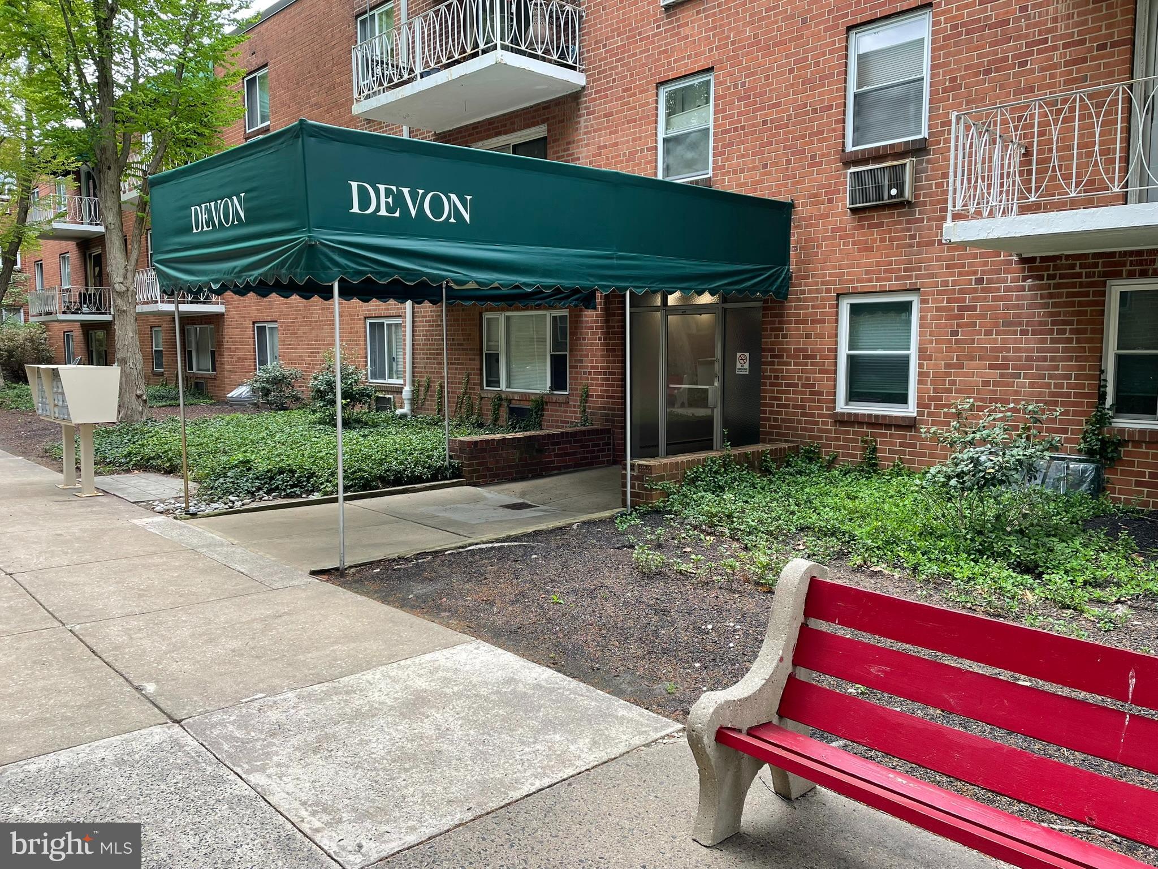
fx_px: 870
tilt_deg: -5.5
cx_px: 579
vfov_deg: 53.1
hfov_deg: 67.3
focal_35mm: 26
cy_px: 434
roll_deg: +0.3
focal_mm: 4.2
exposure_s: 1/326
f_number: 1.6
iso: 32
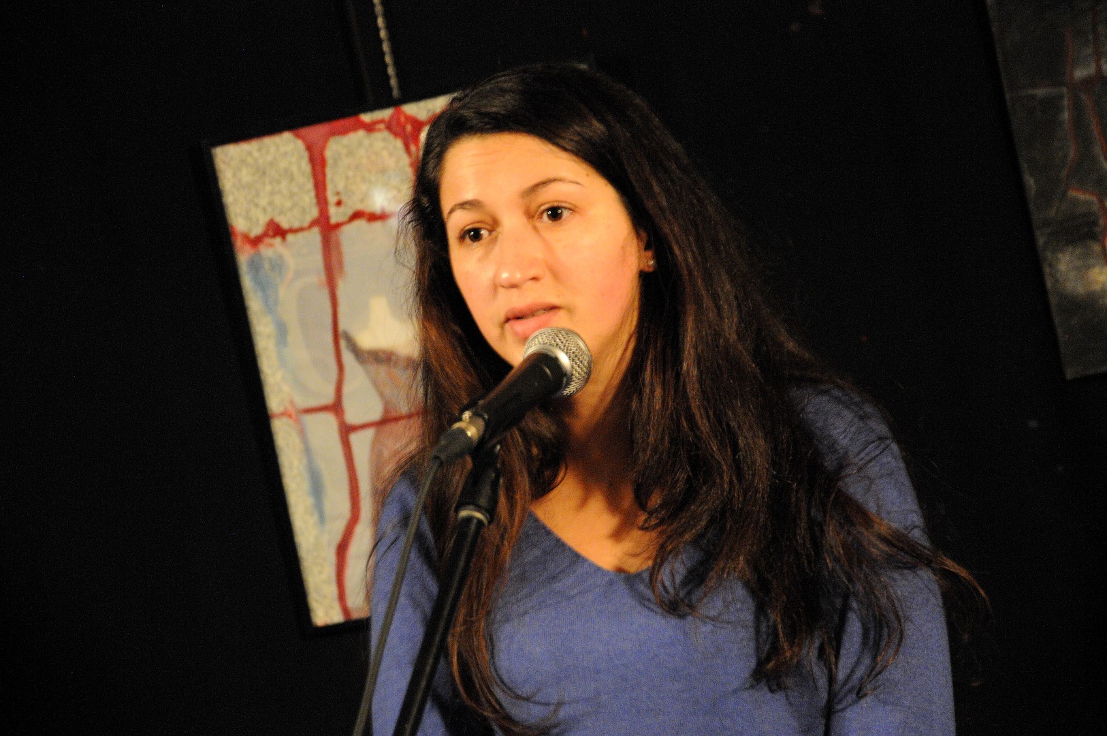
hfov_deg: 15.2
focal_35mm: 135
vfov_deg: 10.1
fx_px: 4146
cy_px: 368
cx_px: 554
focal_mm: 90
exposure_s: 1/10
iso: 3200
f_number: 5.6
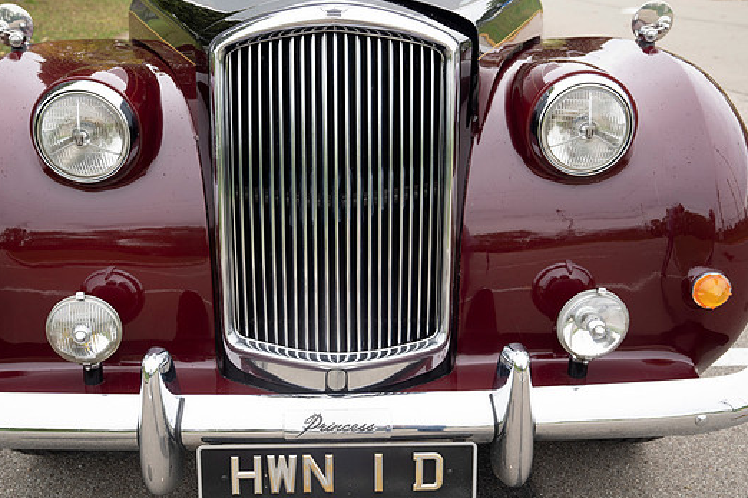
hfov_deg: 48.4
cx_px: 351
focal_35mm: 40
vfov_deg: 33.4
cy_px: 227
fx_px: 831
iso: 200
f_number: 5.6
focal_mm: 36
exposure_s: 1/160
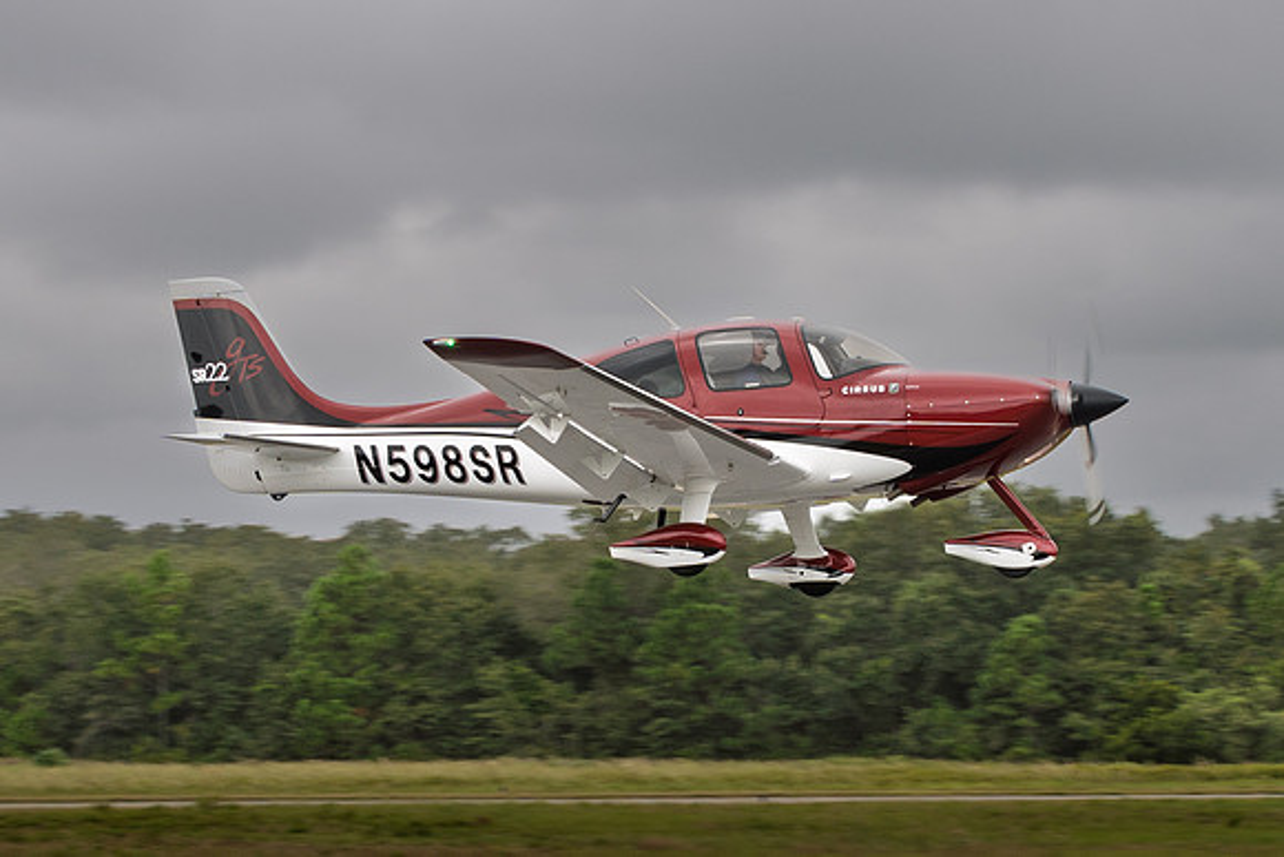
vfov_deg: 11.2
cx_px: 826
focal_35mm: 122
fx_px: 4359
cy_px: 595
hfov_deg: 16.7
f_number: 6.3
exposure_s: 1/320
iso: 125
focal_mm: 31
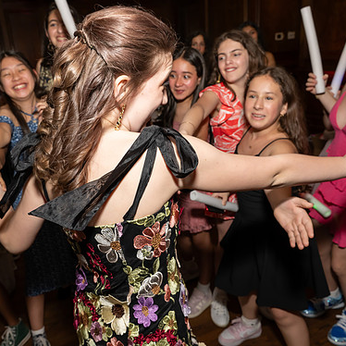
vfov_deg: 51.1
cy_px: 172
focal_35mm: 32
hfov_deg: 50.8
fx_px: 362
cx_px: 139
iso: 640
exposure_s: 1/250
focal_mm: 24
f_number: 8
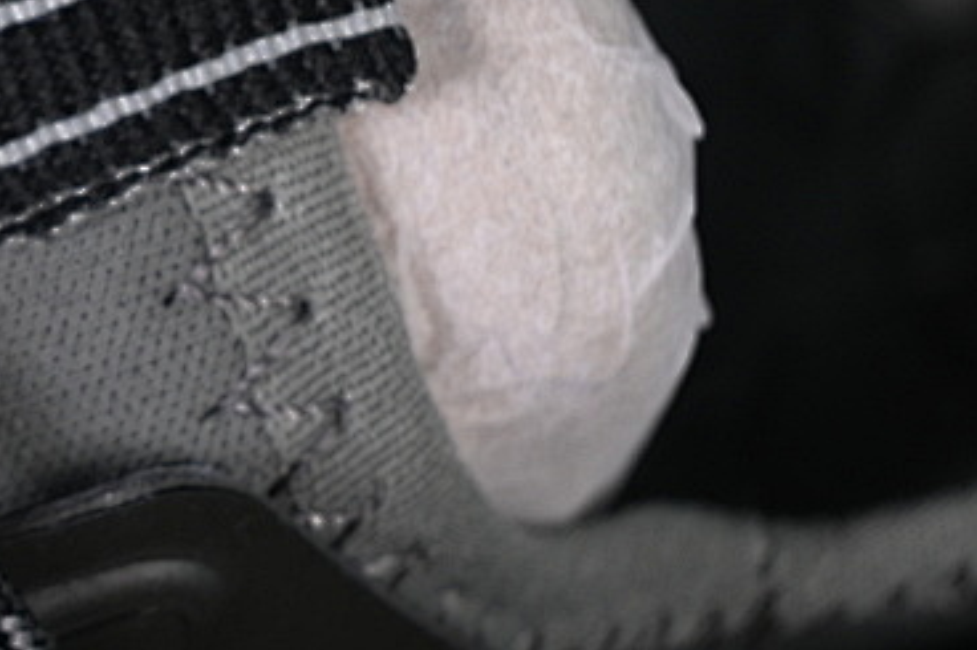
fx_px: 5968
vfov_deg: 6.2
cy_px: 228
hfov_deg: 9.2
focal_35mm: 220
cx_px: -231
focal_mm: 50
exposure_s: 1/50
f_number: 6.3
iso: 160
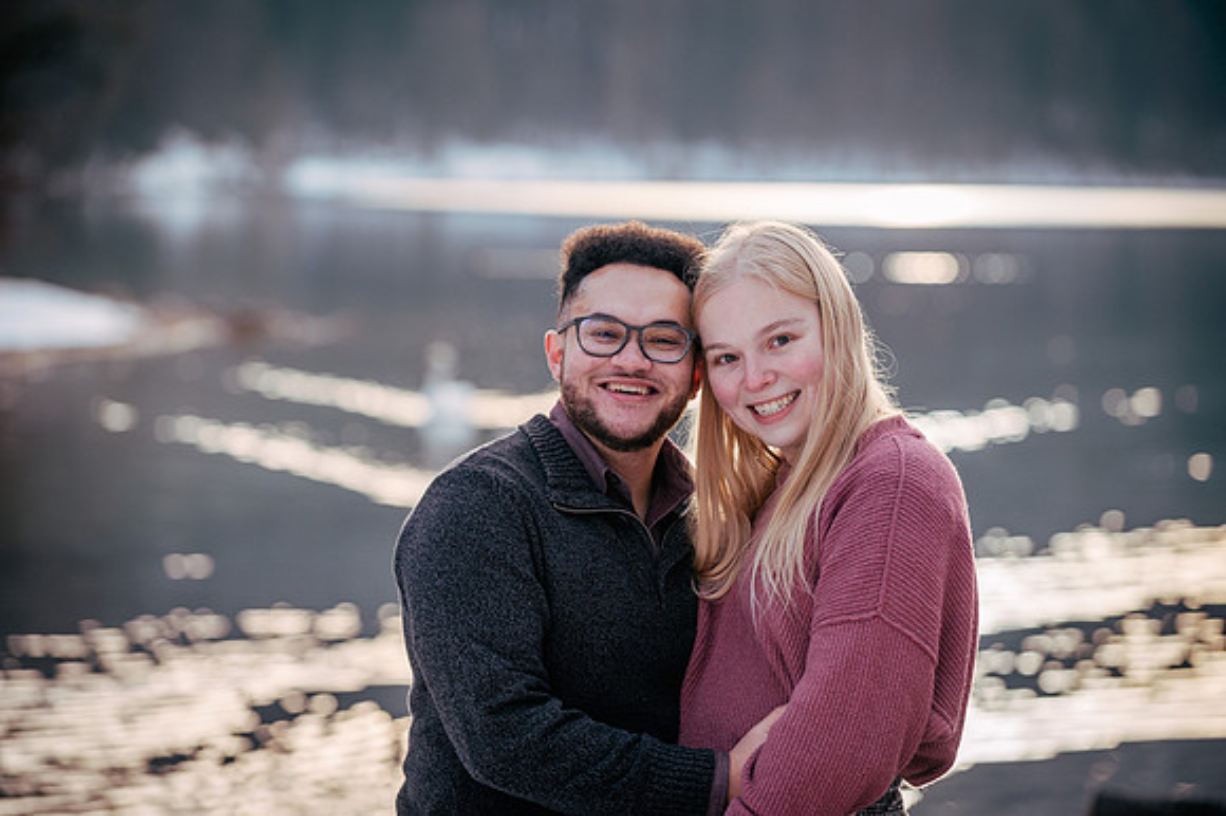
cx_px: 613
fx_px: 4425
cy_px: 408
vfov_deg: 10.5
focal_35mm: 130
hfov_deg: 15.8
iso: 250
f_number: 4
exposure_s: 1/1000
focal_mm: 130
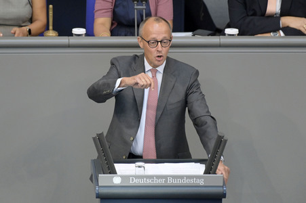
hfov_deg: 4.1
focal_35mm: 500
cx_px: 153
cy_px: 102
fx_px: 4247
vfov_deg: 2.7
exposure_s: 1/400
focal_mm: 500
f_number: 5.6
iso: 8000
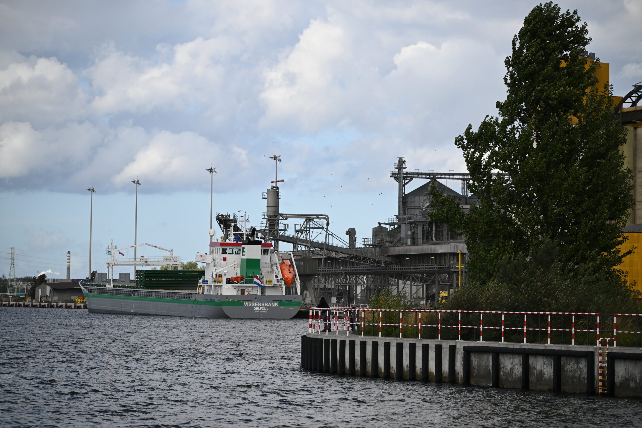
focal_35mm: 120
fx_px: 2140
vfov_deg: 11.4
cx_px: 321
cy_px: 214
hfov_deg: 17.1
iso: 400
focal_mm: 120
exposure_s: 1/4000
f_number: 4
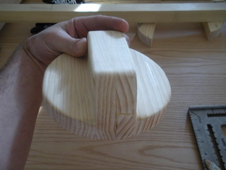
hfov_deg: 51.4
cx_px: 113
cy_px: 85
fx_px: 235
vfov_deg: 39.7
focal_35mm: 36
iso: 400
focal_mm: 6.3
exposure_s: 1/46.5
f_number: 3.5
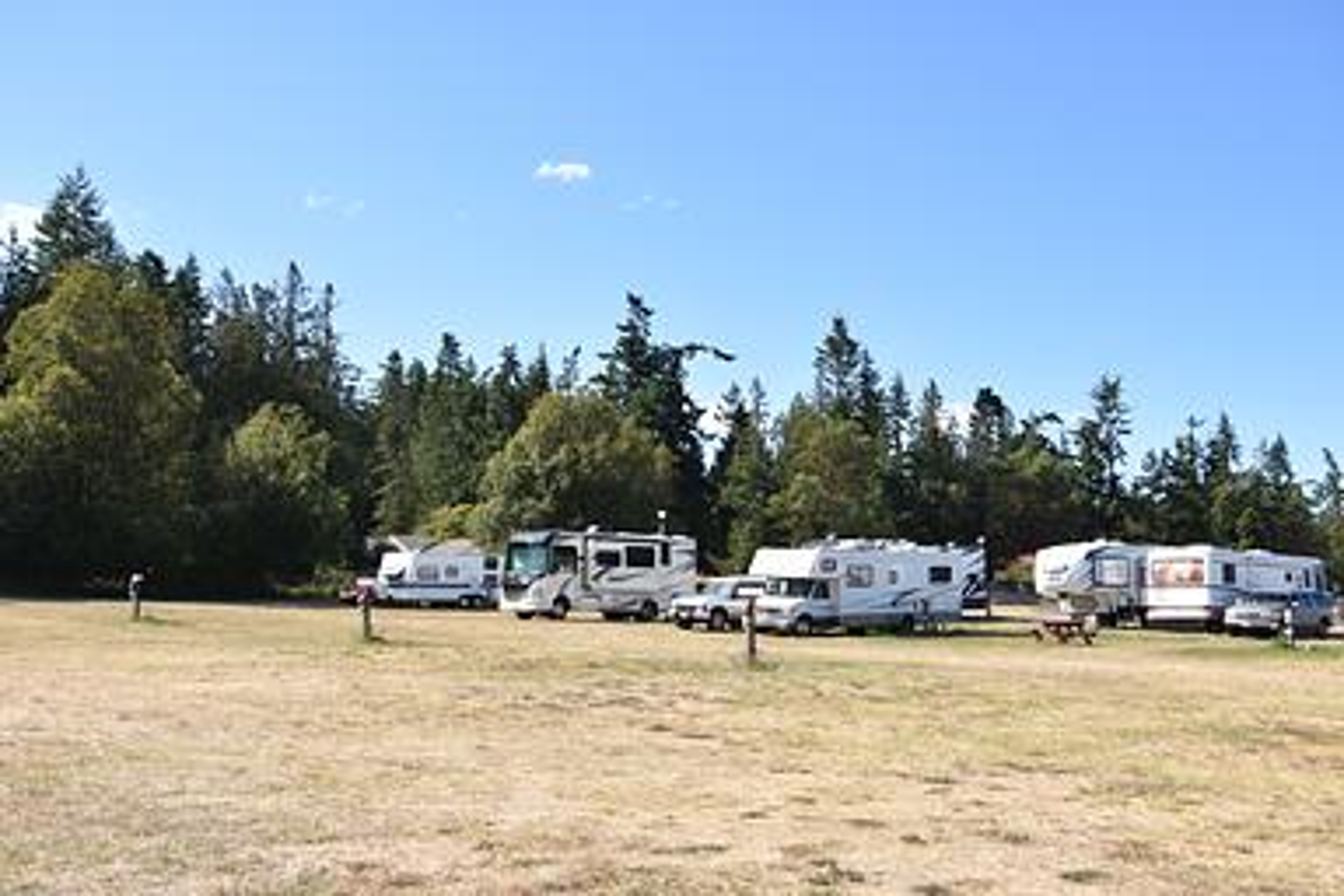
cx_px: 672
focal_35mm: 39
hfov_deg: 49.6
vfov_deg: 34.2
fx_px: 1456
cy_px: 448
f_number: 5.6
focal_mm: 26
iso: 400
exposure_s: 1/1000
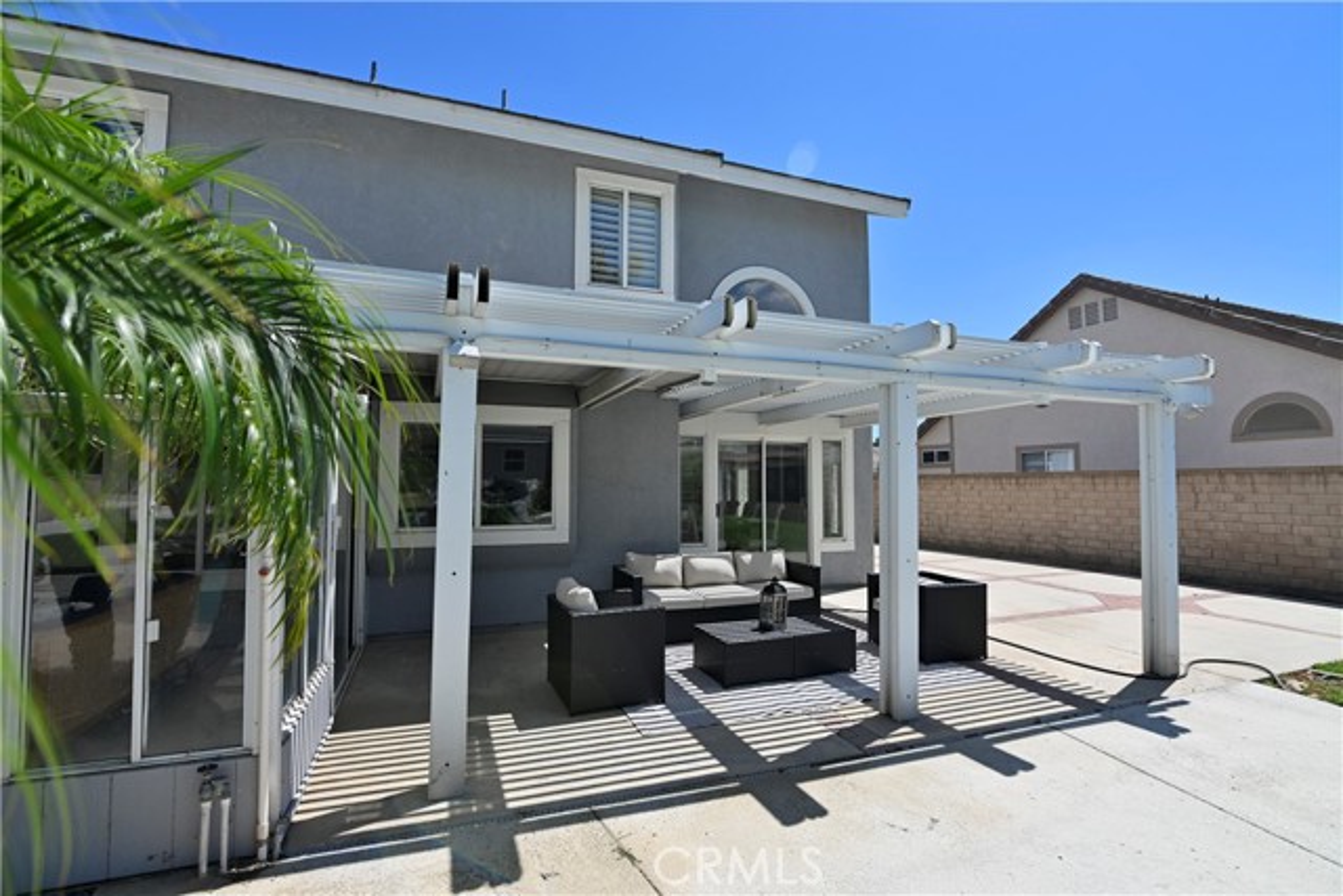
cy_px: 448
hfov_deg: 96.7
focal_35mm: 16
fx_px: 597
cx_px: 672
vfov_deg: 73.8
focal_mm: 16
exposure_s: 1/4000
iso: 800
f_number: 5.6
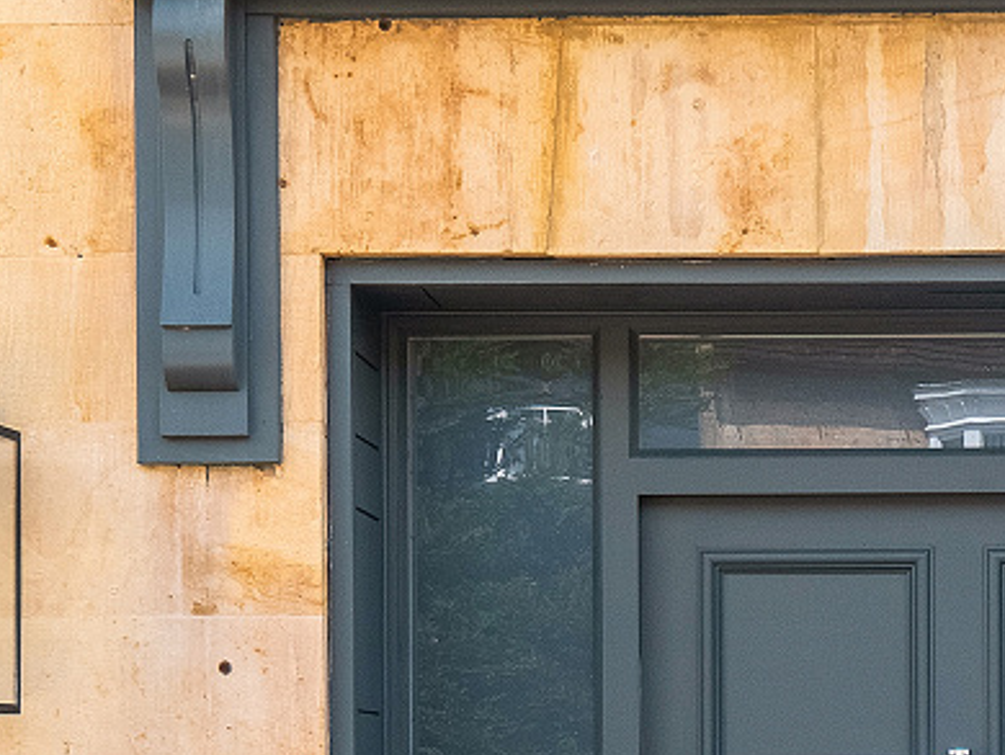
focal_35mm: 123
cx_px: 892
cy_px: 830
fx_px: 3573
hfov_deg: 15.8
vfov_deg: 11.9
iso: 250
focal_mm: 15
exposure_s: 1/125
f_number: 4
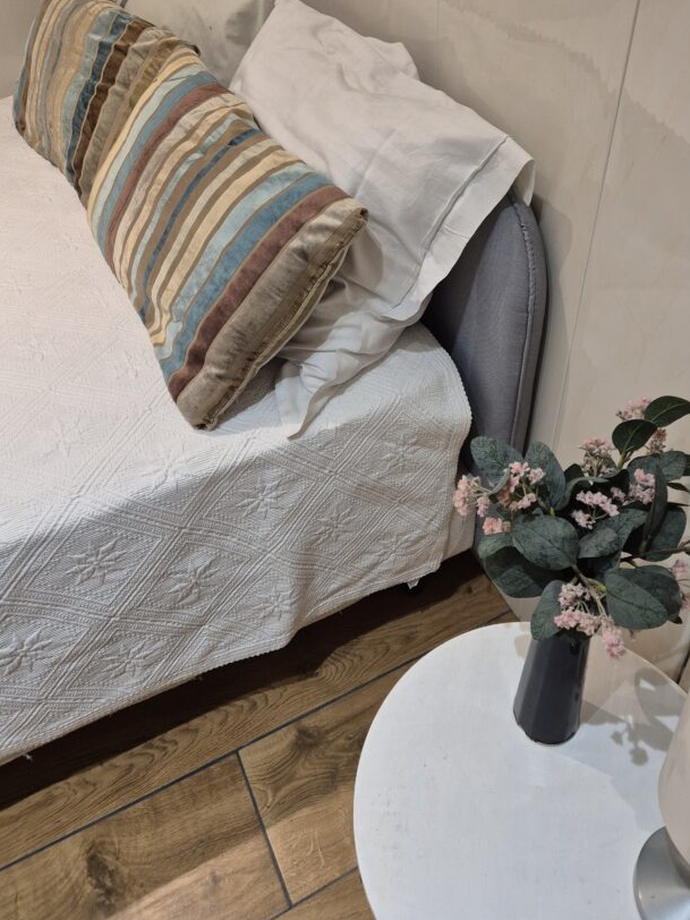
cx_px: 416
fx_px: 771
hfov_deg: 47.9
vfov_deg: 60.9
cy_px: 350
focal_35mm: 29
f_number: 1.8
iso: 200
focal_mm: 5.4
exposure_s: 1/100
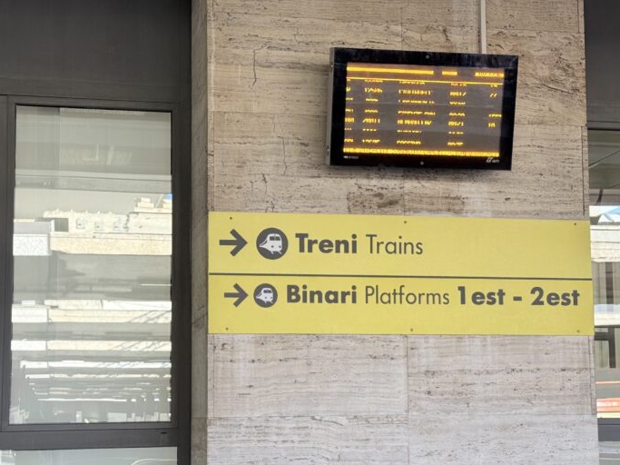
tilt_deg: +8.3
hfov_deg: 27.0
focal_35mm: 72
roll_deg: +1.0
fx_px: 1289
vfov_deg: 20.4
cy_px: 260
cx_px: 322
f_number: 1.78
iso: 50
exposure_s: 1/121
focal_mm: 6.76
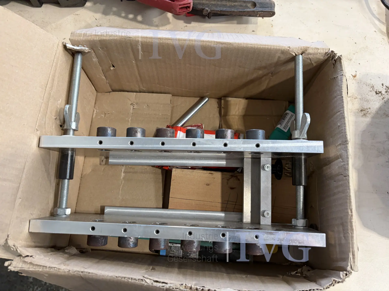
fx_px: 292
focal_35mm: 26
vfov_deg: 53.1
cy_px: 146
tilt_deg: -68.4
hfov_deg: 67.3
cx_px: 194
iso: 200
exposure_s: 1/50
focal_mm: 5.96
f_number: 1.6
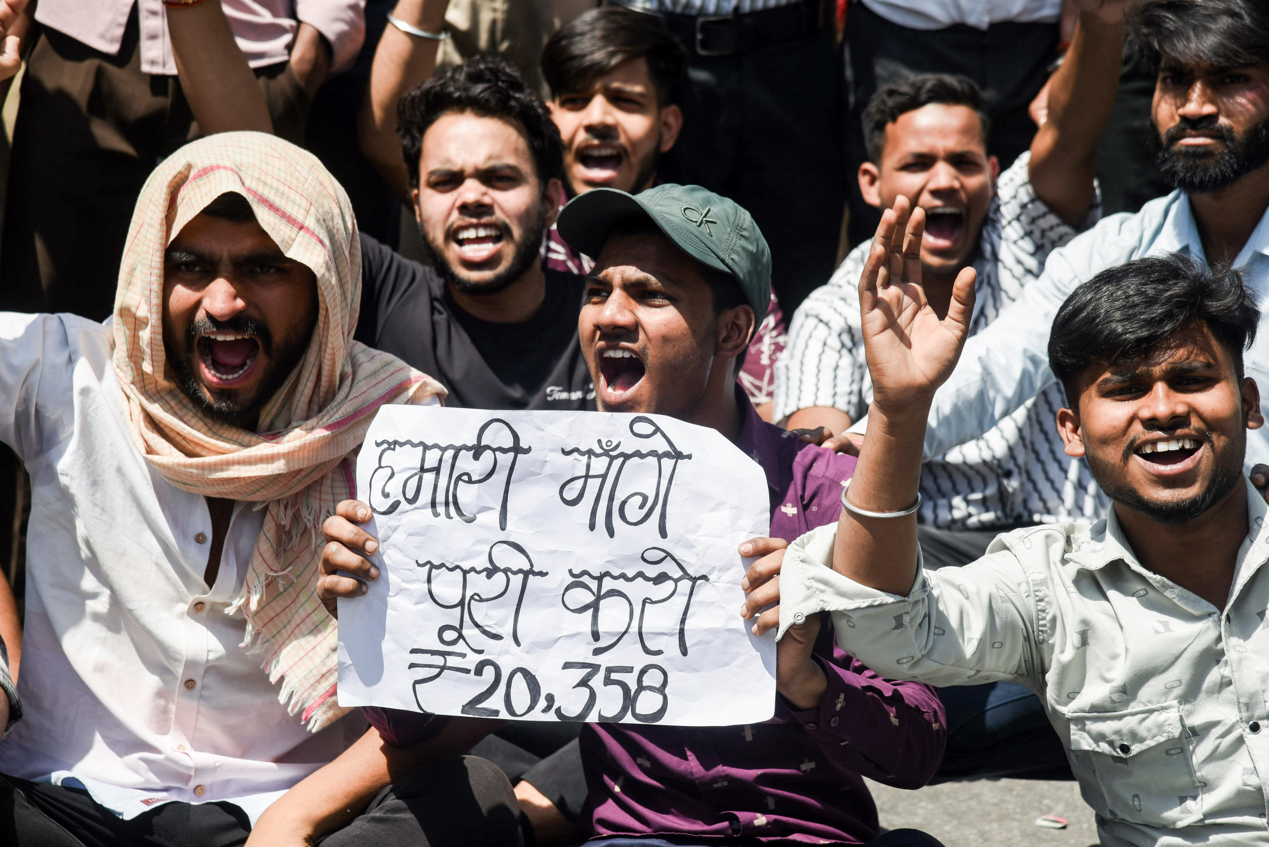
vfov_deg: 11.4
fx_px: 4231
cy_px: 424
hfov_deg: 17.1
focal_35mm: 120
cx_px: 634
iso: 400
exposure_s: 1/1250
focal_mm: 120
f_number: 5.6
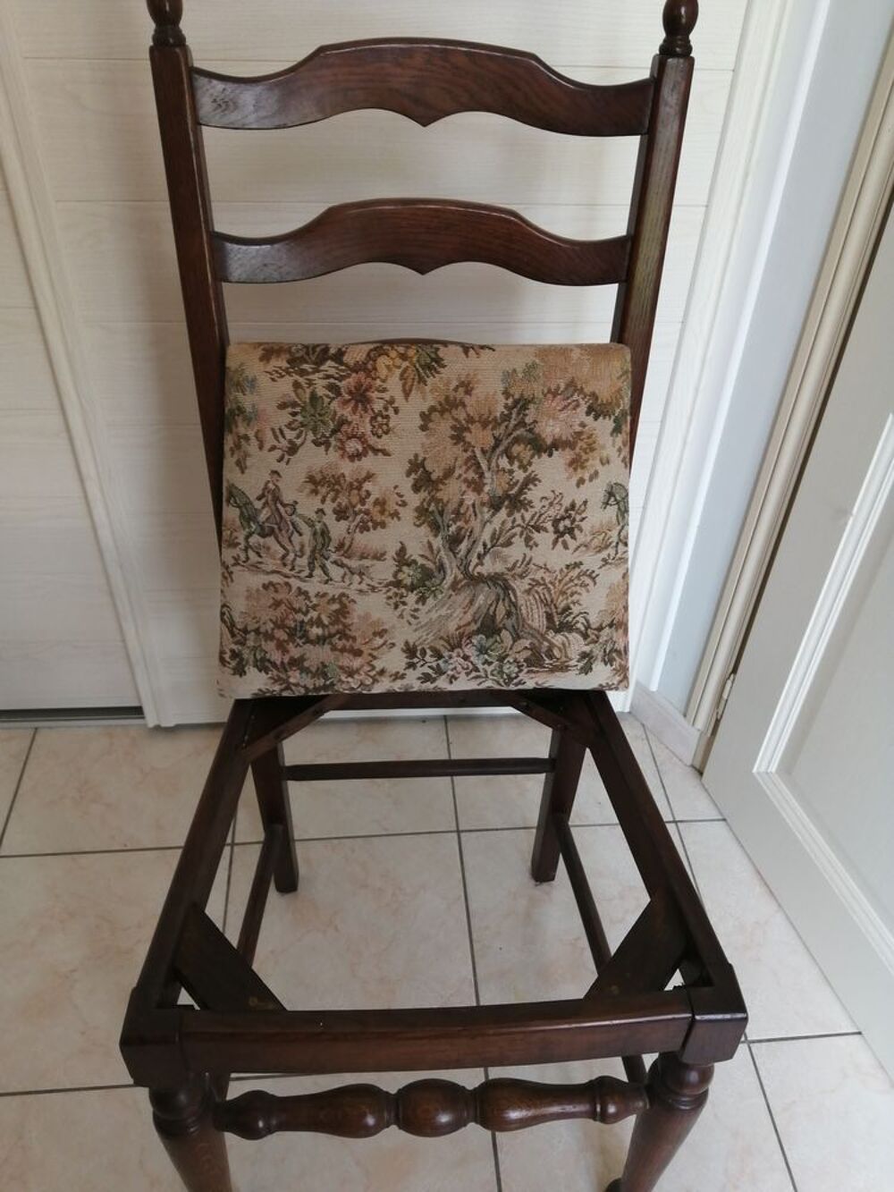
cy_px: 596
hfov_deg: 53.1
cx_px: 447
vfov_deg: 67.3
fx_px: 895
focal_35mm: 26
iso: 80
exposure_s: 1/100
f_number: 1.8
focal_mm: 3.6
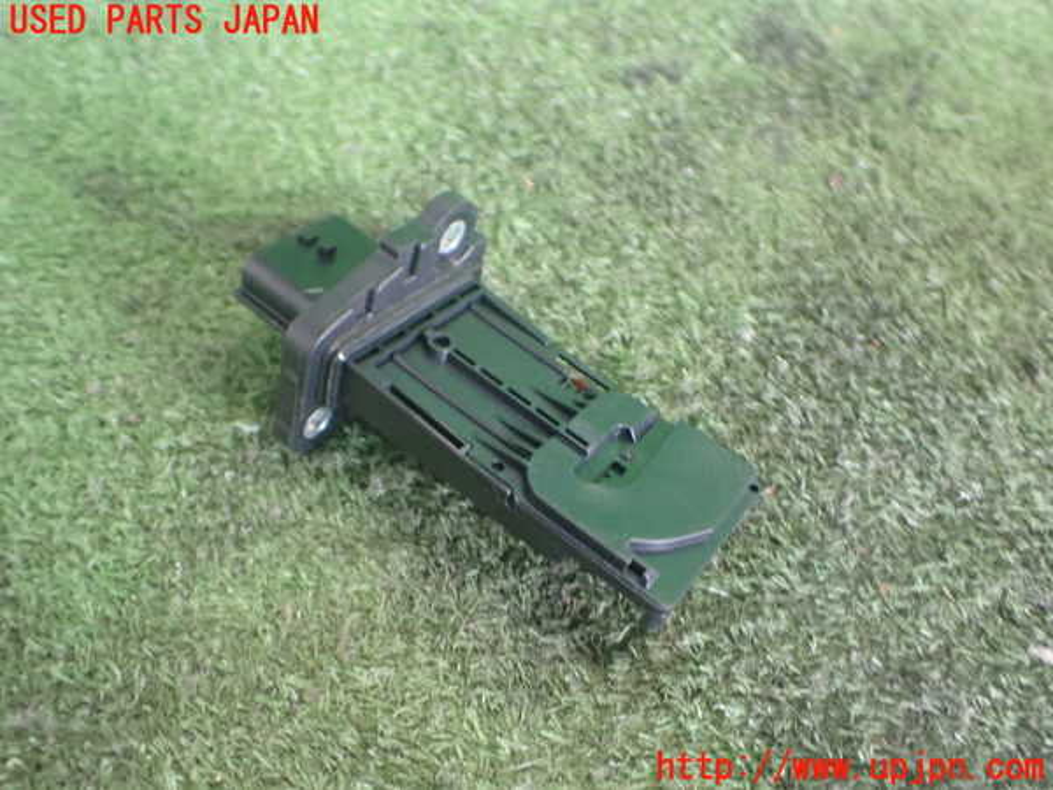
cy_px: 395
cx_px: 526
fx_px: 913
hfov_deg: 60.0
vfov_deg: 46.8
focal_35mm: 30
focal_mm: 5.4
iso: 800
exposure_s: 1/40
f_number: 2.3
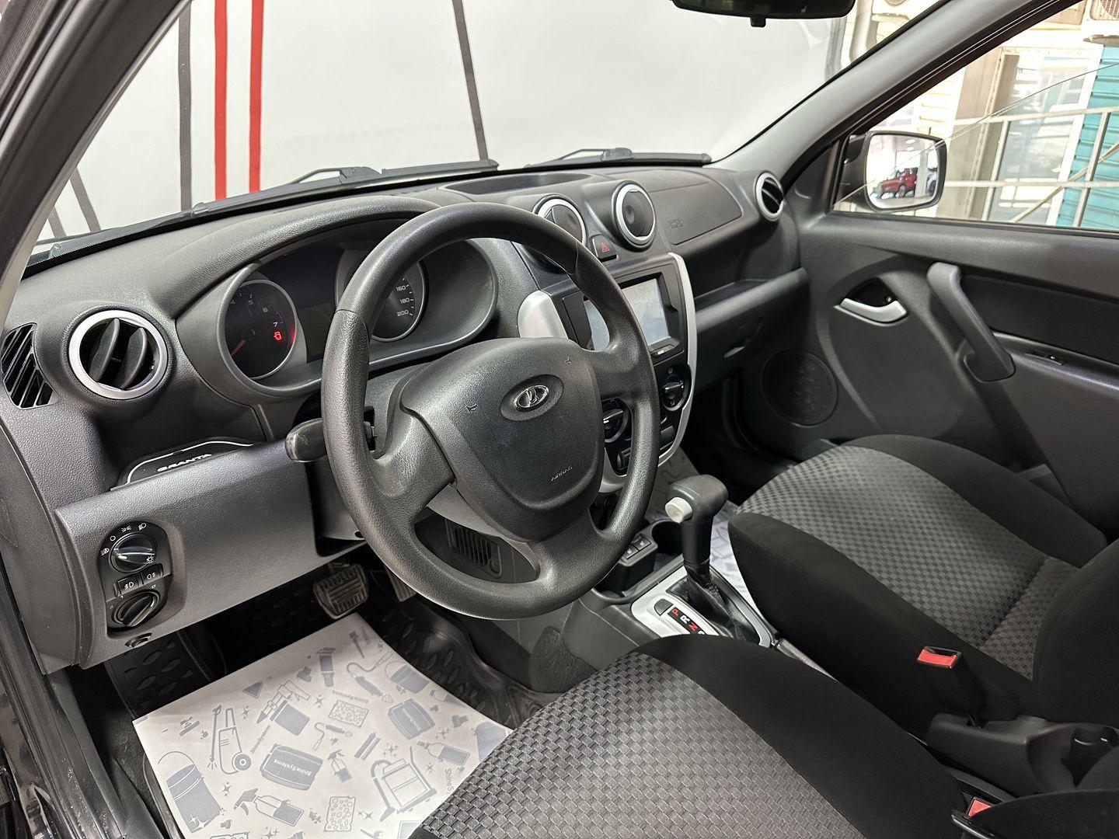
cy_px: 420
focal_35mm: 24
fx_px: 776
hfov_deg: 71.6
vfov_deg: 56.8
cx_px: 560
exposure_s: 1/50
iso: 400
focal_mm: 6.86
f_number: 1.78
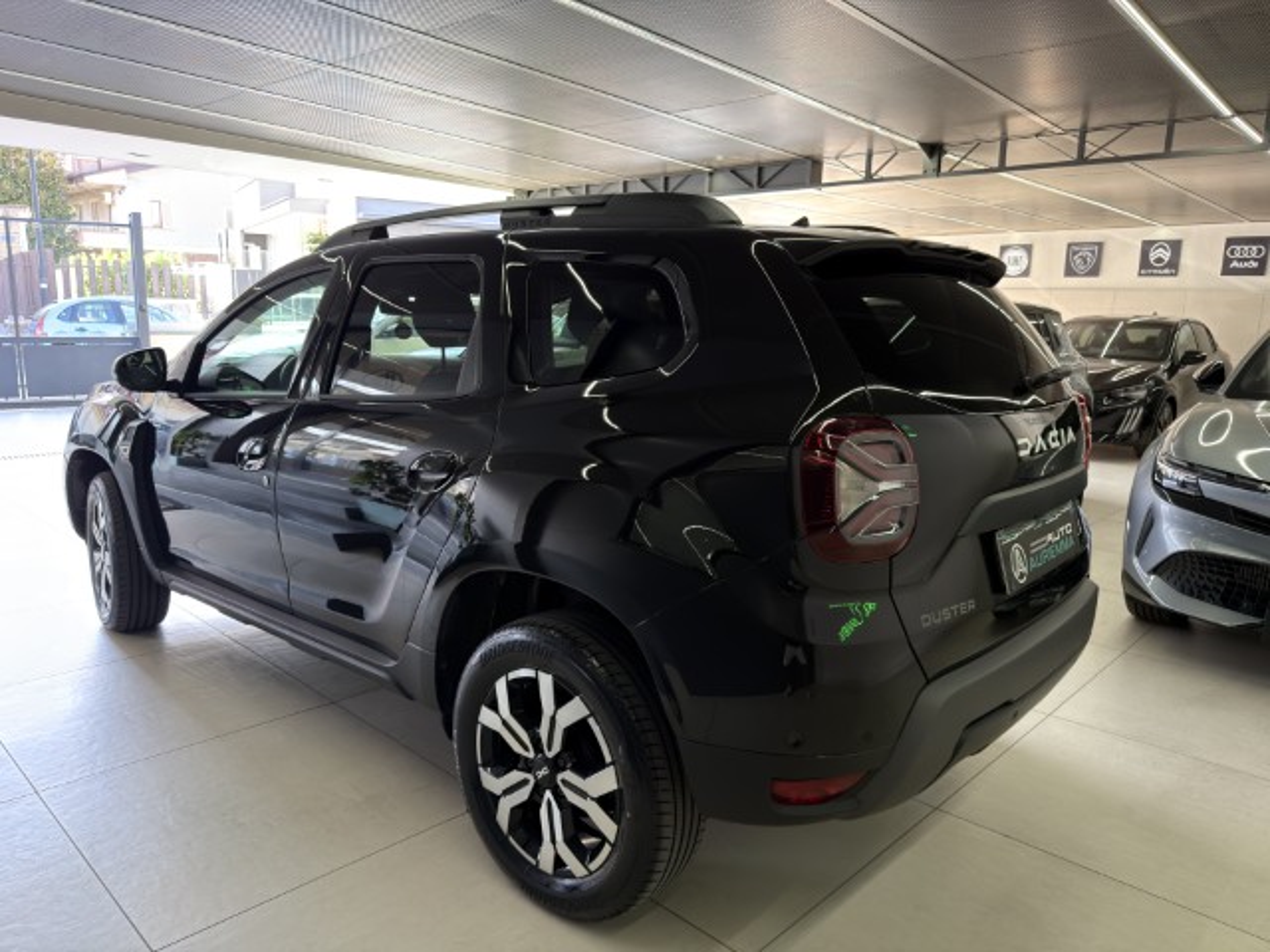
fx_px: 881
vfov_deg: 56.8
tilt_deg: -10.5
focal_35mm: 24
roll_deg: -0.9
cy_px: 476
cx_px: 635
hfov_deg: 71.6
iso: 160
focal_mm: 6.76
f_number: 1.78
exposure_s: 1/100
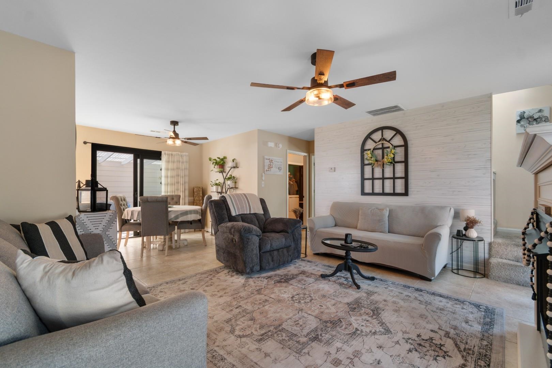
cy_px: 184
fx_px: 230
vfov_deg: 77.3
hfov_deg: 100.4
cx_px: 276
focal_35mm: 15
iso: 100
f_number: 4.5
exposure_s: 1/10
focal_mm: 10
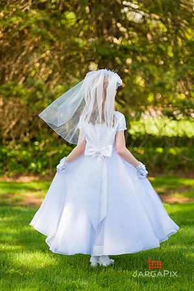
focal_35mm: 116
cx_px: 97
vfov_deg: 17.7
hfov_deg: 11.8
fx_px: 940
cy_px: 146
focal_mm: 116
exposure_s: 1/800
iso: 200
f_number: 3.2
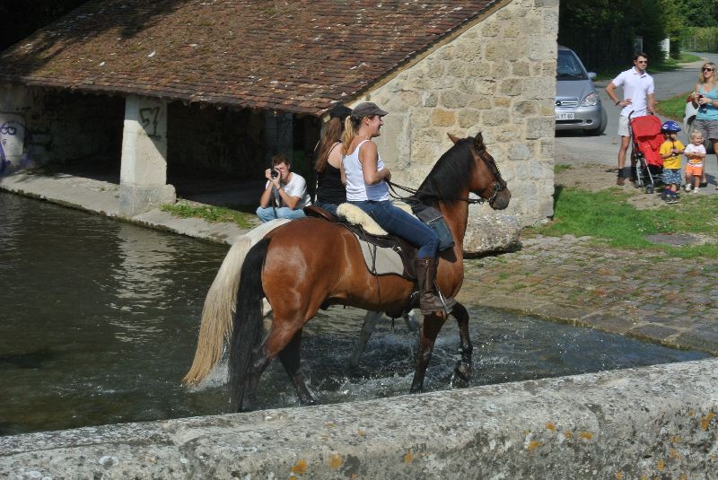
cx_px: 359
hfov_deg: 24.5
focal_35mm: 83
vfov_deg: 16.5
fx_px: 1657
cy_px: 240
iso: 100
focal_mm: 30.9
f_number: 13
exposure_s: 1/100
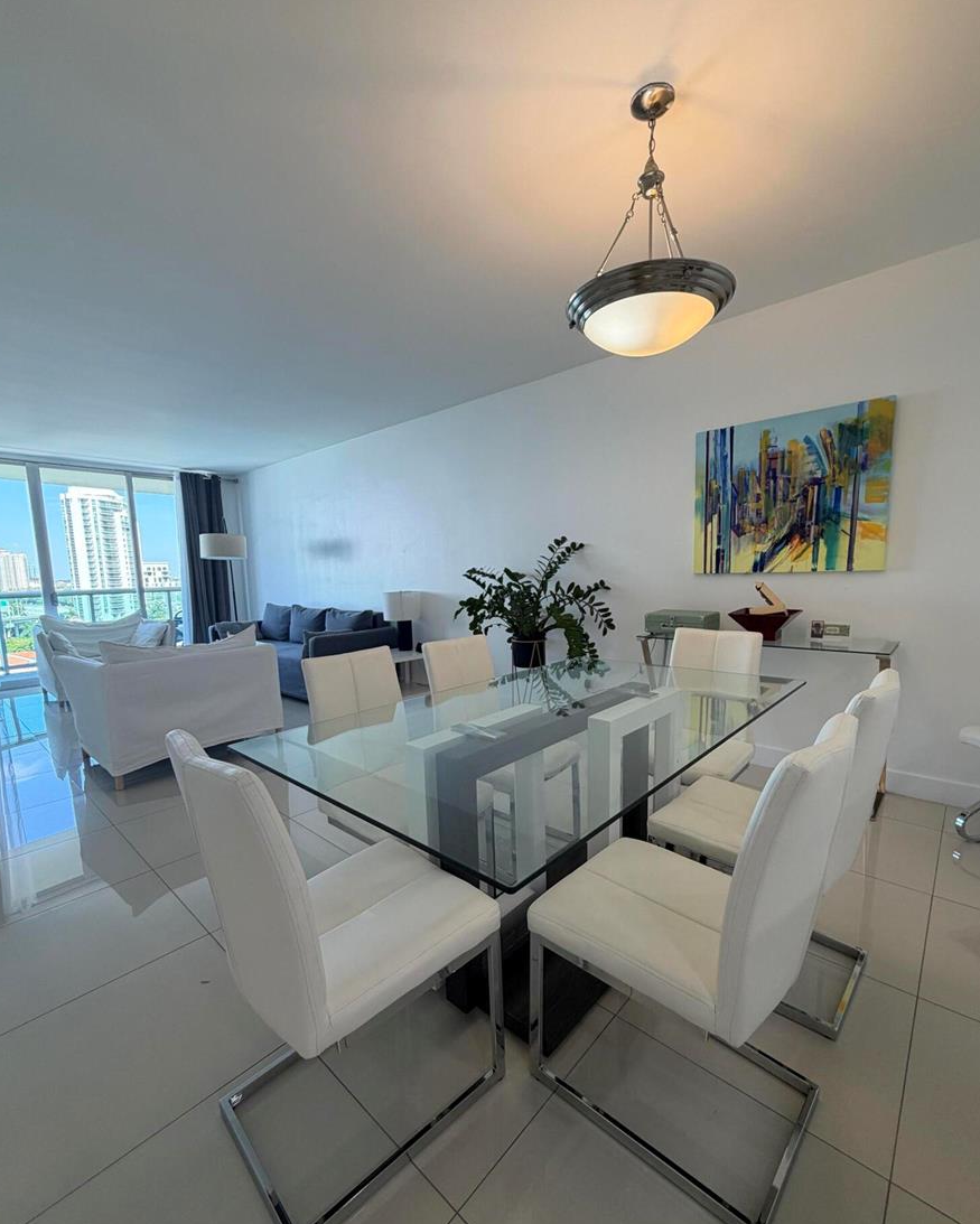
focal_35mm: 15
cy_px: 646
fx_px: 544
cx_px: 488
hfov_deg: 84.1
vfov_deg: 96.7
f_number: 2.2
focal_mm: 2.22
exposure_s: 1/120
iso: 80
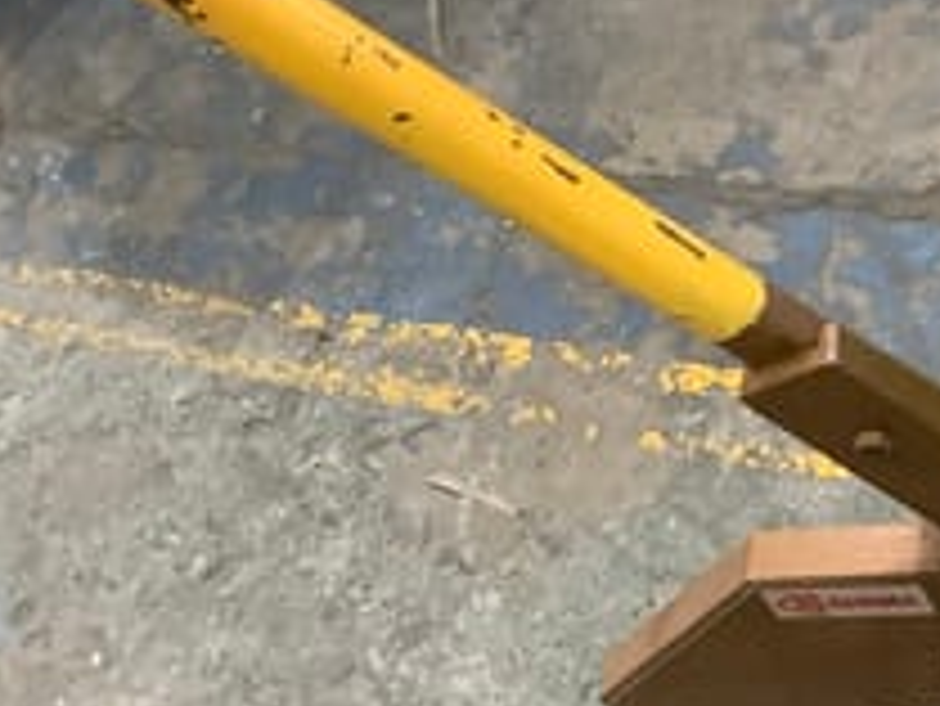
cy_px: 304
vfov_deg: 19.9
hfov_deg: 26.3
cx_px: 504
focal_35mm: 74
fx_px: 2011
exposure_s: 1/60
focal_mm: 3.3
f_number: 2.4
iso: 400
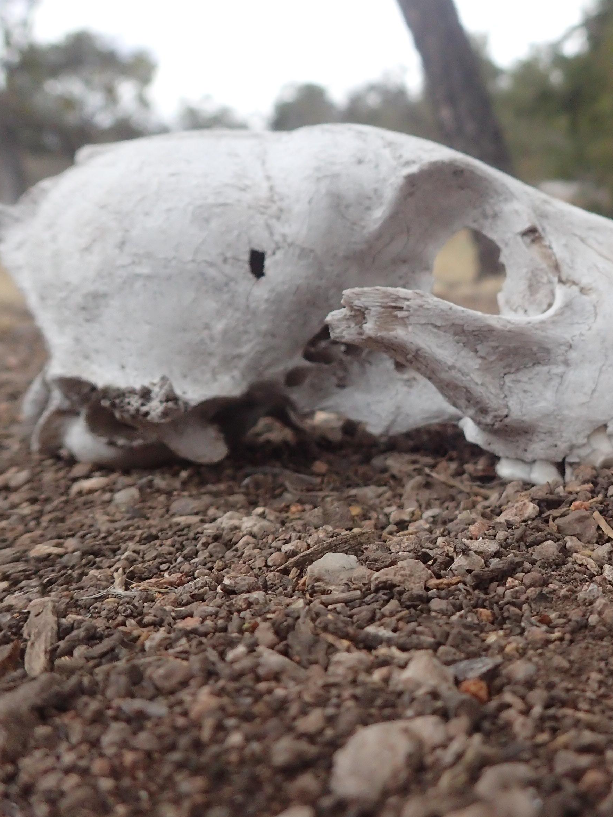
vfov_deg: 54.0
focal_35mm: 34
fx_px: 803
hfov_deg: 39.8
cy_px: 416
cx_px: 510
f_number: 8
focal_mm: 4.5
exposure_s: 1/250
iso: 400
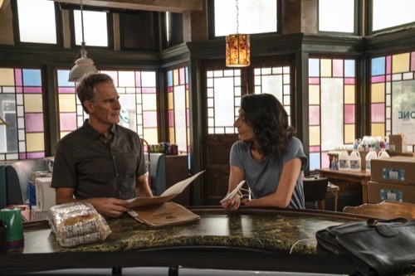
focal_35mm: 41
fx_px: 472
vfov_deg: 32.6
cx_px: 208
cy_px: 138
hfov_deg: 47.4
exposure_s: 1/100
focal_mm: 41
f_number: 5.6
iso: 1000
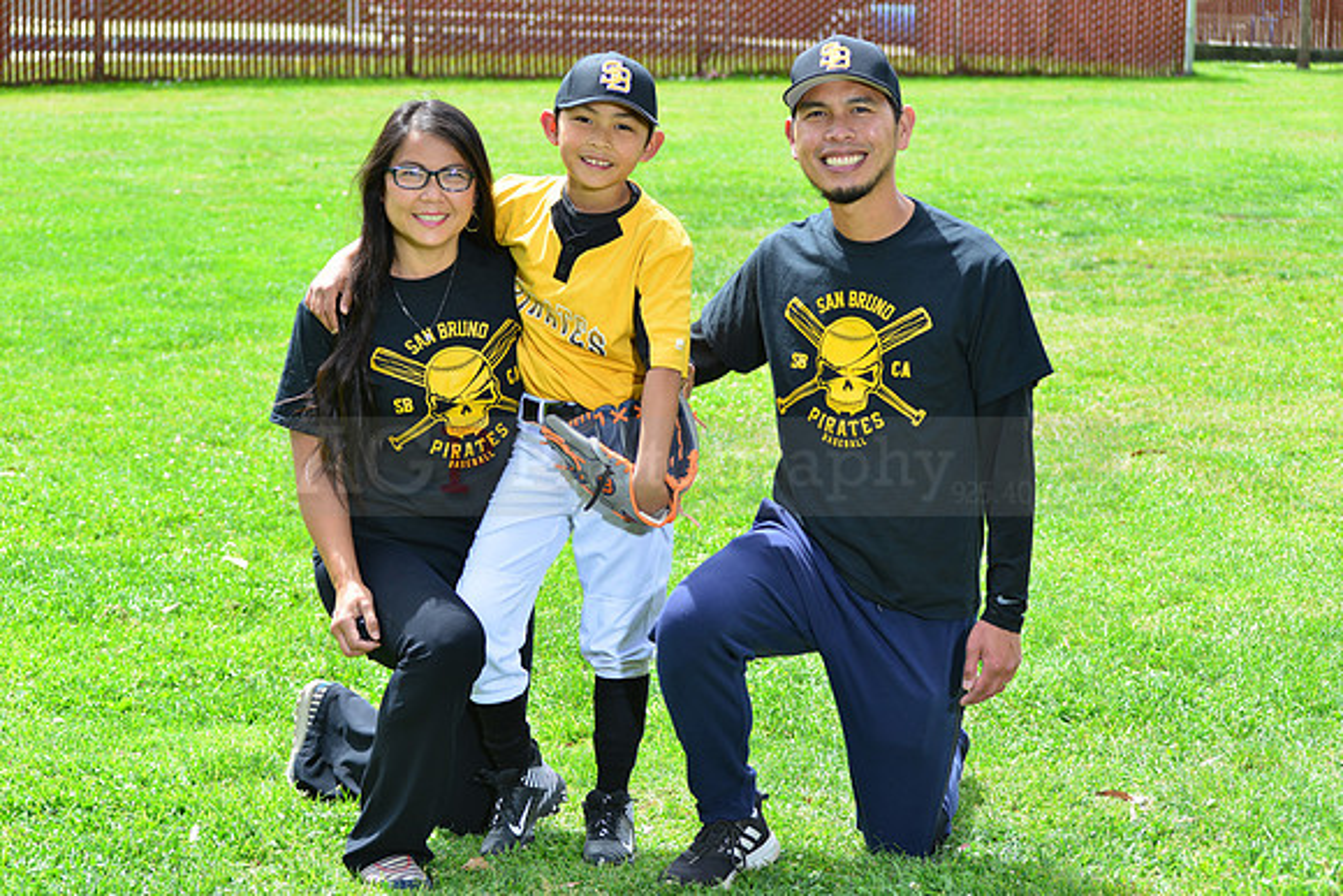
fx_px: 2985
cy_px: 448
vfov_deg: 17.1
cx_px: 672
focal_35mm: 80
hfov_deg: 25.4
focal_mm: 80
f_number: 8
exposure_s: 1/200
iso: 200
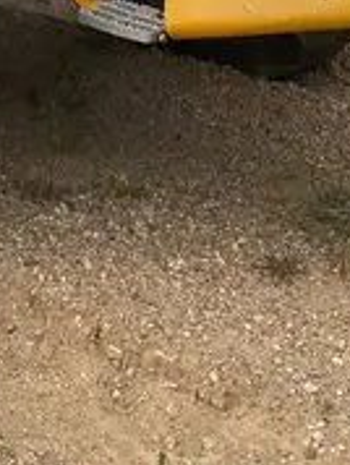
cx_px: -146
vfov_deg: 15.2
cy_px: -430
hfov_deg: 13.2
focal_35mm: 107
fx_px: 1439
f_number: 1.8
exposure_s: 1/2358
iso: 32
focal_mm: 4.25
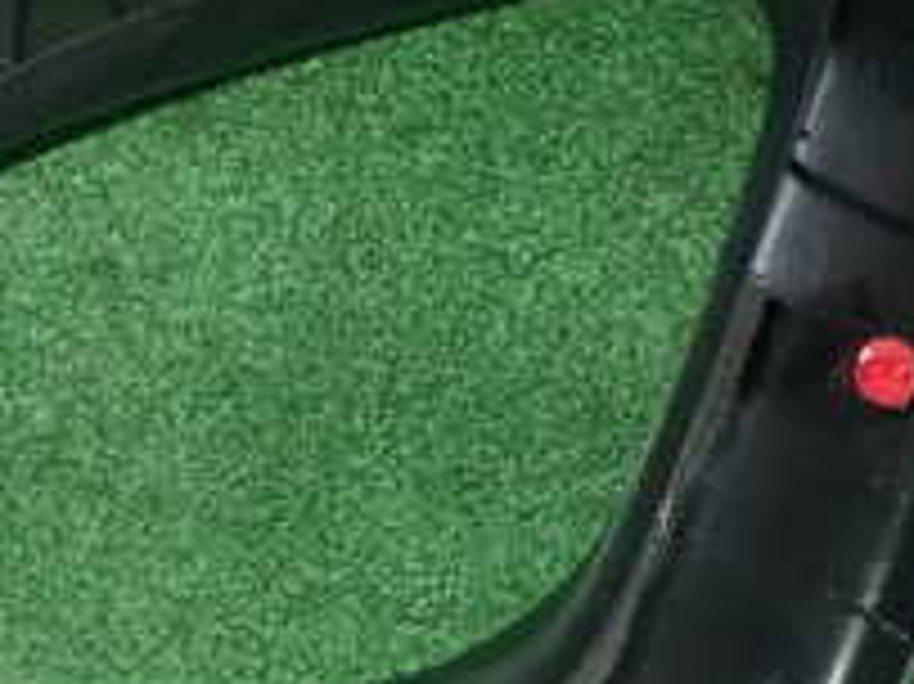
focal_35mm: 74
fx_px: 1953
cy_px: 423
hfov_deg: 25.2
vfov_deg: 19.8
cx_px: 18
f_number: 5.6
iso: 400
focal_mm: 4.5
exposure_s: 1/30
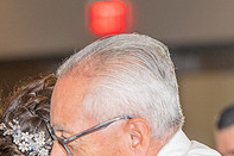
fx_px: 1916
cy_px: 213
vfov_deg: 4.6
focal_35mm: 295
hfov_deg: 7.0
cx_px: 38
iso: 1000
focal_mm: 100
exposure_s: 1/125
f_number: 2.8
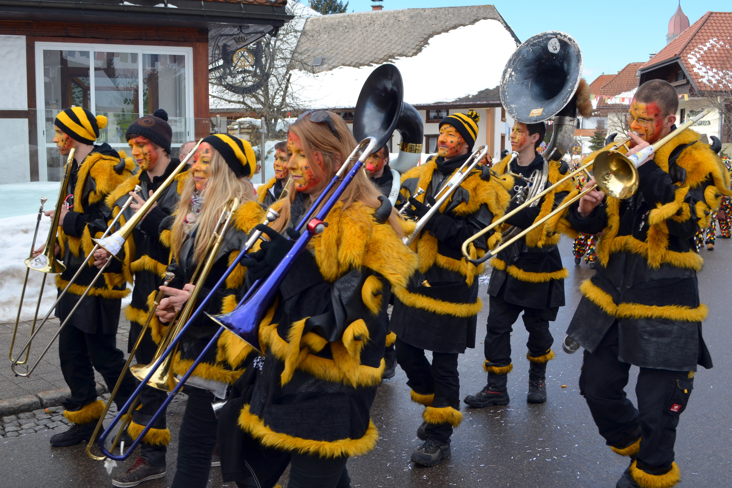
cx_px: 366
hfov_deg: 53.1
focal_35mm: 36
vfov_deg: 36.9
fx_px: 732
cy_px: 244
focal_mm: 24
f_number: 7.1
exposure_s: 1/200
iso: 100
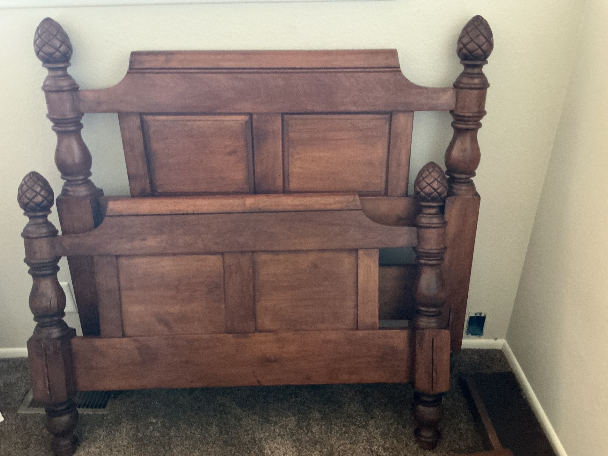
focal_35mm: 29
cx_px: 304
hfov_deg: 61.7
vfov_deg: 48.2
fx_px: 509
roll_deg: +0.3
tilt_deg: -30.5
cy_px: 228
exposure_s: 1/30
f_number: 1.8
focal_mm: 3
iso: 400
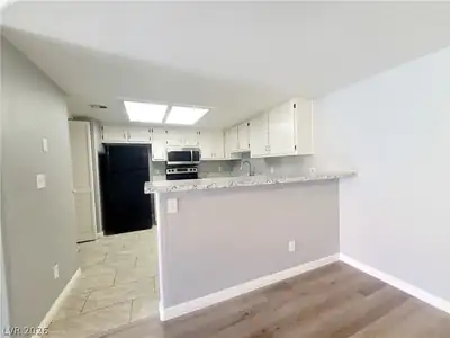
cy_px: 169
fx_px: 169
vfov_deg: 89.9
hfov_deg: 106.2
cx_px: 225
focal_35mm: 13
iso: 320
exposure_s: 1/30
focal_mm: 2.2
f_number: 2.2
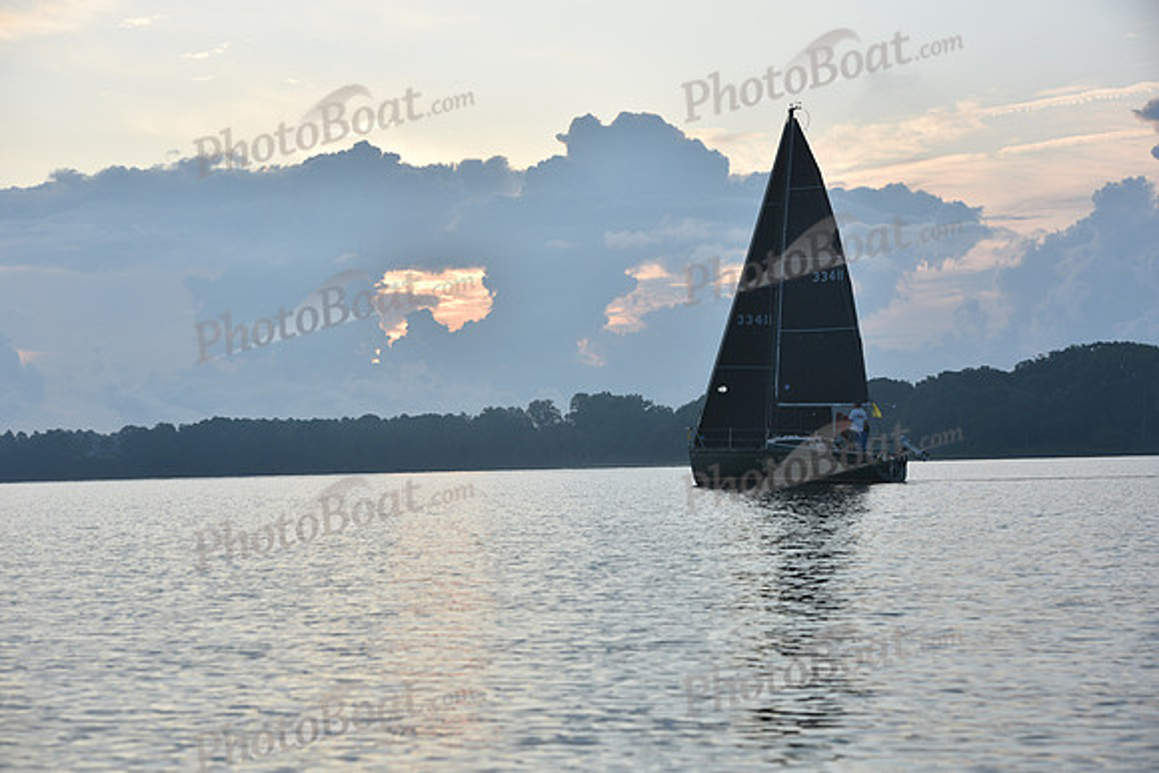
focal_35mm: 75
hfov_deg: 27.0
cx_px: 580
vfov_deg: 18.2
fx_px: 2415
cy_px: 386
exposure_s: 1/500
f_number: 6.3
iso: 320
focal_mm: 75
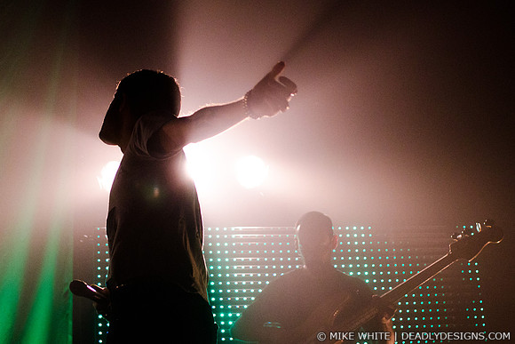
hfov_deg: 33.4
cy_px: 172
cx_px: 258
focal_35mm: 60
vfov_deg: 22.6
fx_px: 858
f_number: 2.8
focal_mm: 40
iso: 3200
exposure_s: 1/500
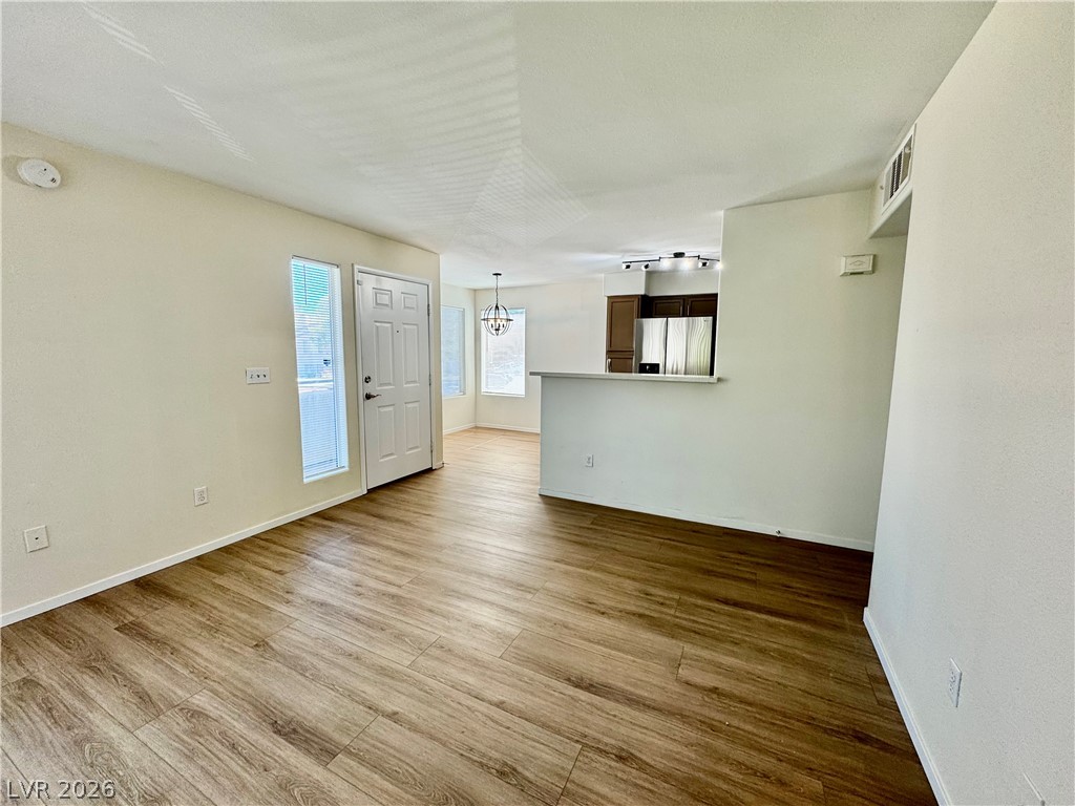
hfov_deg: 102.1
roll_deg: -0.8
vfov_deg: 85.7
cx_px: 538
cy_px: 403
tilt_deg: -7.0
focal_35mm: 14
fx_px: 435
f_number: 2.2
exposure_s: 1/120
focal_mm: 2.22
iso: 50
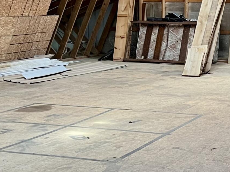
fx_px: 611
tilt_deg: -6.6
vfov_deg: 16.0
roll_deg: -0.9
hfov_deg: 21.1
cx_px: 184
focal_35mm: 92
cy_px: 67
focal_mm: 5.7
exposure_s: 1/60
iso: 160
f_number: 1.5
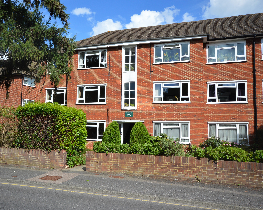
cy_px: 104
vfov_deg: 47.1
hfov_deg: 57.1
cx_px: 118
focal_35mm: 31
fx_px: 241
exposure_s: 1/250
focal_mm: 18
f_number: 8
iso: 100
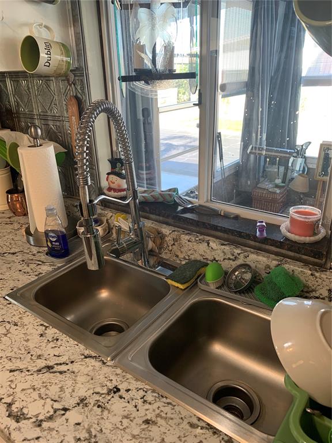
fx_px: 332
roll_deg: +2.2
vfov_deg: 67.3
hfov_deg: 53.1
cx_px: 166
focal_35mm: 26
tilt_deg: -22.0
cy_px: 222
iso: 50
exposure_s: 1/60
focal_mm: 4.25
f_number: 1.8
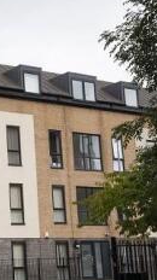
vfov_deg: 29.0
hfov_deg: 14.4
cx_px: -129
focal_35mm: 73
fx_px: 542
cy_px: 156
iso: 200
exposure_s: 1/100
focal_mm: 34
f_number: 11
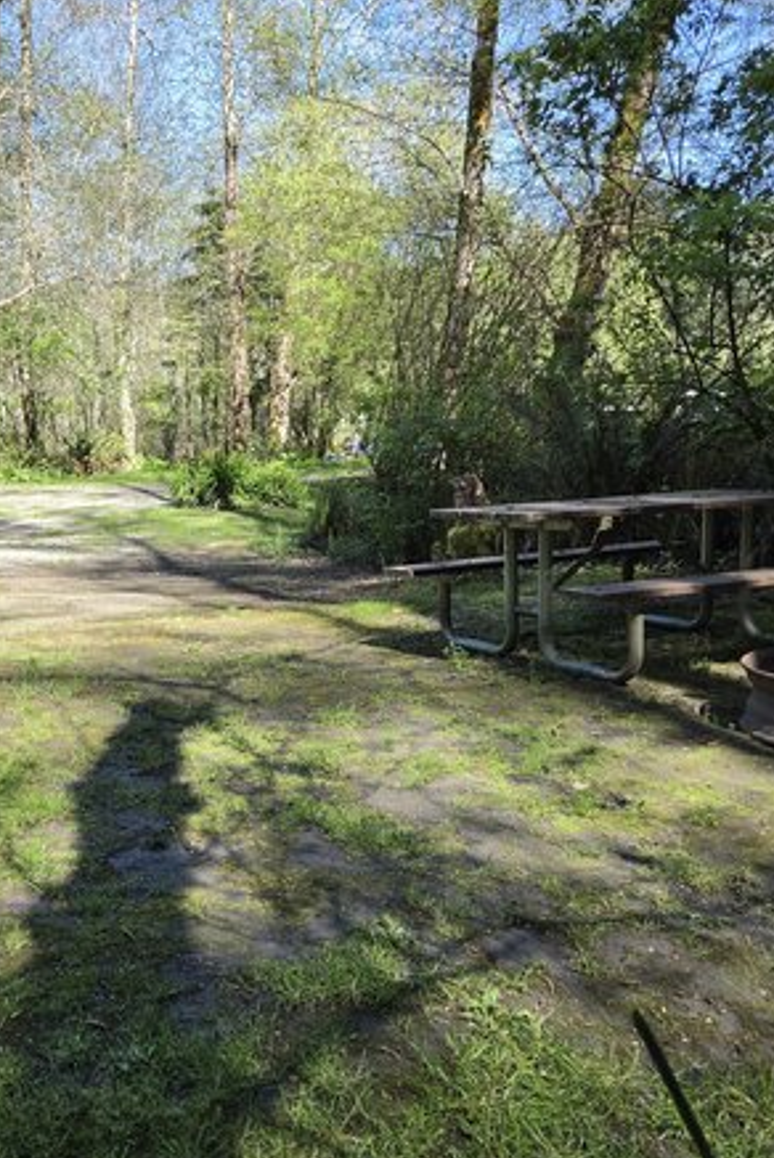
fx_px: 1127
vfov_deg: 54.4
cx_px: 201
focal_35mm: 35
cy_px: 620
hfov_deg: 37.1
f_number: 1.8
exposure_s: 1/841
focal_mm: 5.4
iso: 80
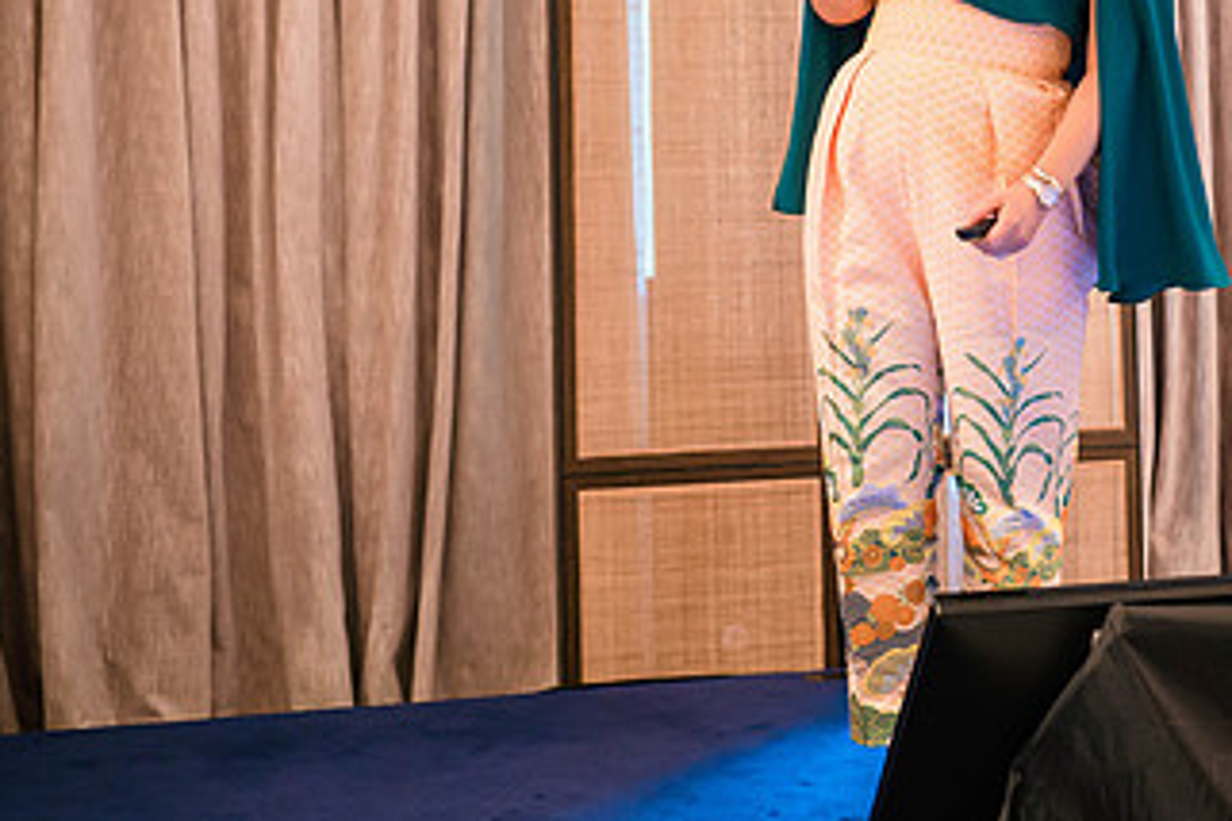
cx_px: 913
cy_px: 86
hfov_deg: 26.0
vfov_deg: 17.5
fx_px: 2635
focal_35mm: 77
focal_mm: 20
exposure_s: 1/80
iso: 1600
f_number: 1.8
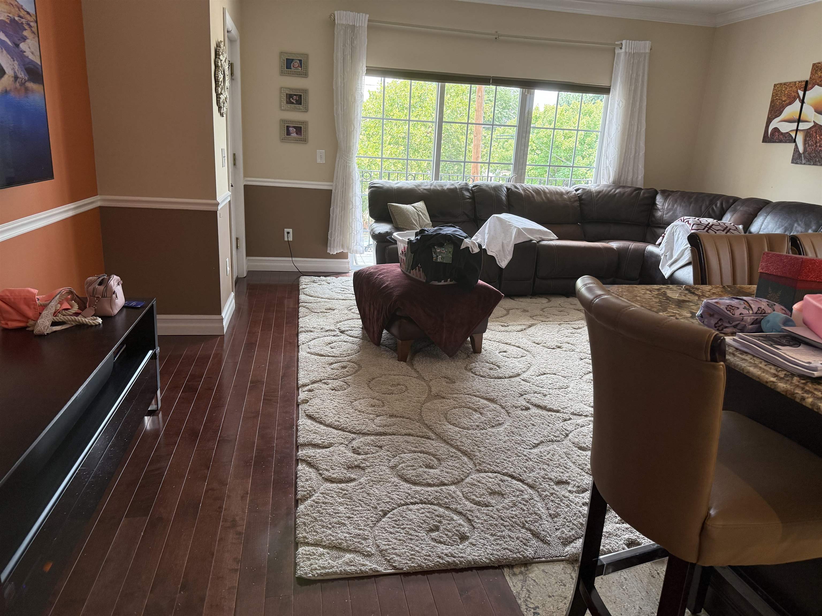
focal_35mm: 24
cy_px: 308
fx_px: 570
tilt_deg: -13.6
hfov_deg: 71.6
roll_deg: -3.3
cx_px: 411
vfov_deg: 56.8
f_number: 1.78
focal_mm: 6.76
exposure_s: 1/120
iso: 250
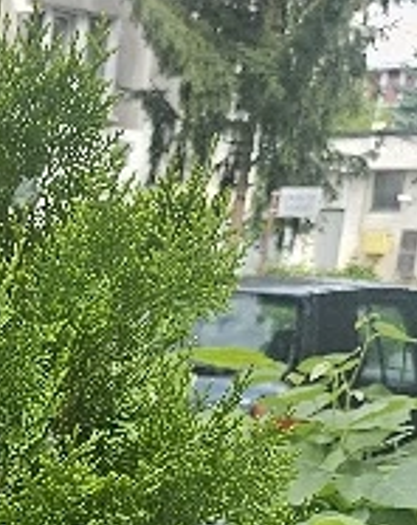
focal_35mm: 121
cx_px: -341
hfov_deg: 11.7
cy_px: 1171
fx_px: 1873
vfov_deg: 13.0
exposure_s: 1/270
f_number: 1.8
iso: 25
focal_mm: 5.4
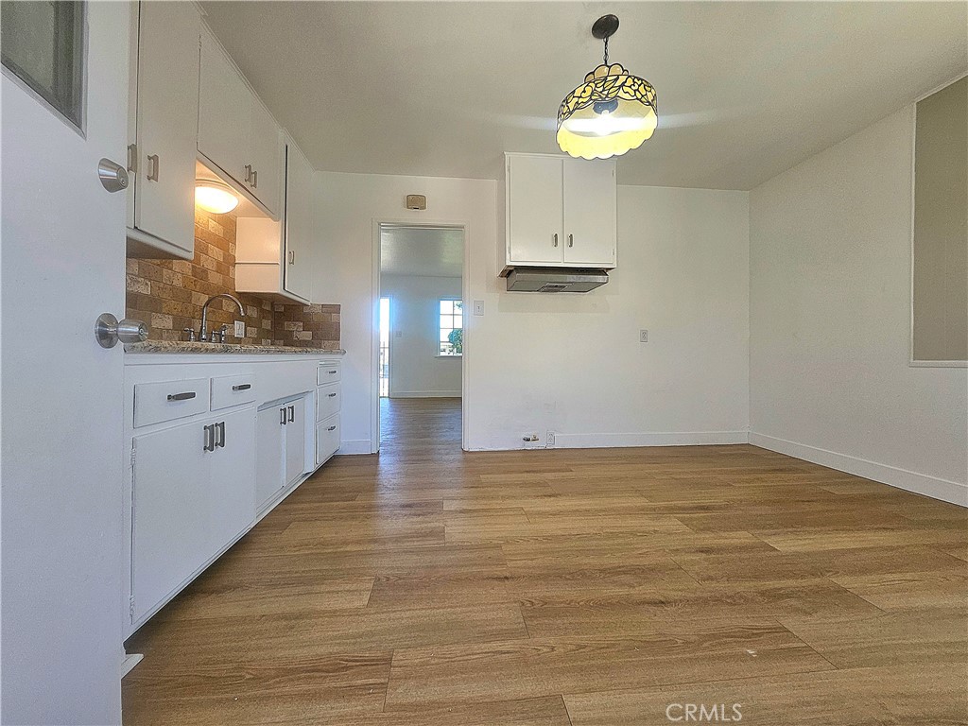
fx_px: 364
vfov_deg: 89.9
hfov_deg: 106.2
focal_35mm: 13
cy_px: 363
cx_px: 484
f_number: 2.2
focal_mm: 1.74
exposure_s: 1/60.2
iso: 50
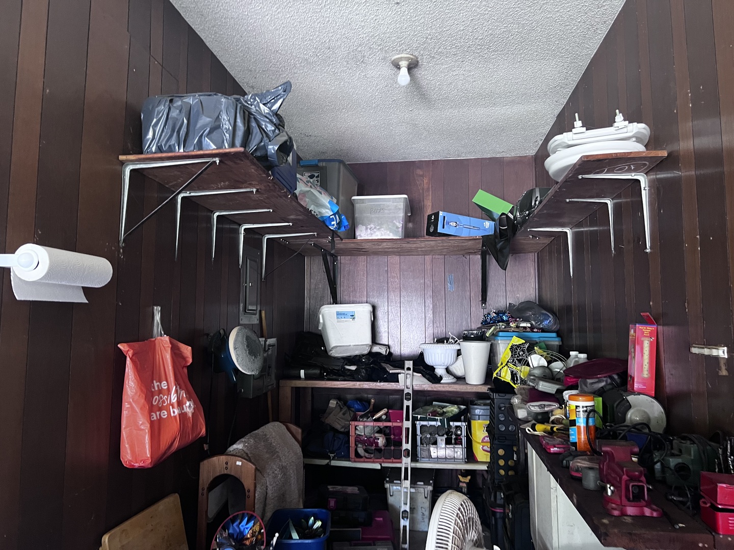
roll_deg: -2.3
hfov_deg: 67.3
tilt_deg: +3.9
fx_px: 551
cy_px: 275
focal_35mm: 26
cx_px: 367
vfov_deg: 53.1
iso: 400
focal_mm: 5.7
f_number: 1.5
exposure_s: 1/40
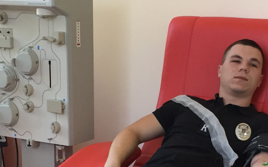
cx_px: 131
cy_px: 182
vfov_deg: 13.4
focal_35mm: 96
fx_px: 701
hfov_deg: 21.6
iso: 40
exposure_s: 1/33
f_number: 2.2
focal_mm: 4.15
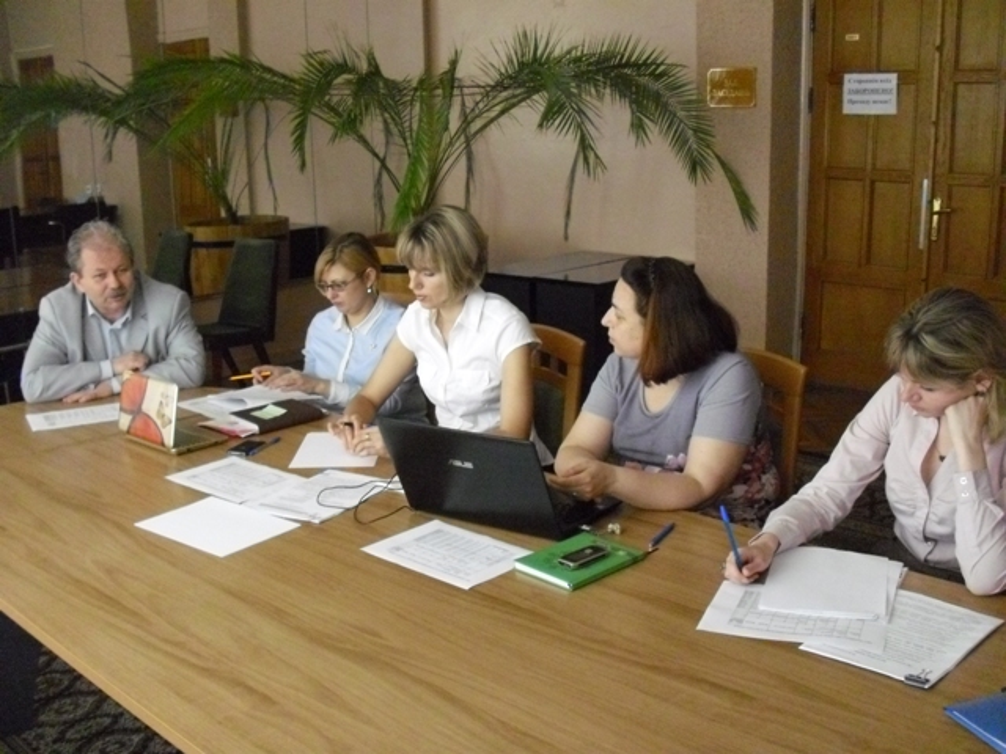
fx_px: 1104
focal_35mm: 38
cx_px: 503
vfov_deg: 37.7
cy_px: 377
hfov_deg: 49.0
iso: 800
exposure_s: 1/100
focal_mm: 6.2
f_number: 2.8
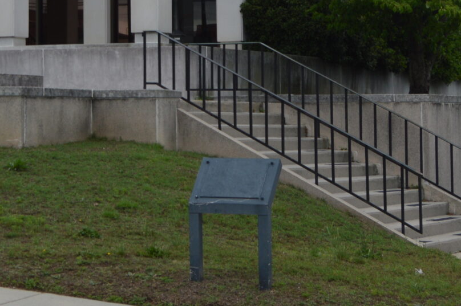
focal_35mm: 114
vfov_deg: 11.7
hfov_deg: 17.3
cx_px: -55
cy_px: -84
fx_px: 1458
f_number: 7.1
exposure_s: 1/200
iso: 100
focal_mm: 24
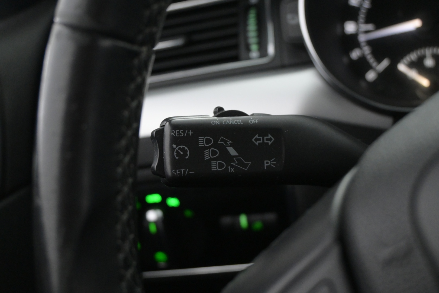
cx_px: 220
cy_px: 146
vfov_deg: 27.3
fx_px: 604
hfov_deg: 40.0
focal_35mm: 50
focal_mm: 33
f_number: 5
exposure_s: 1/50
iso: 3600
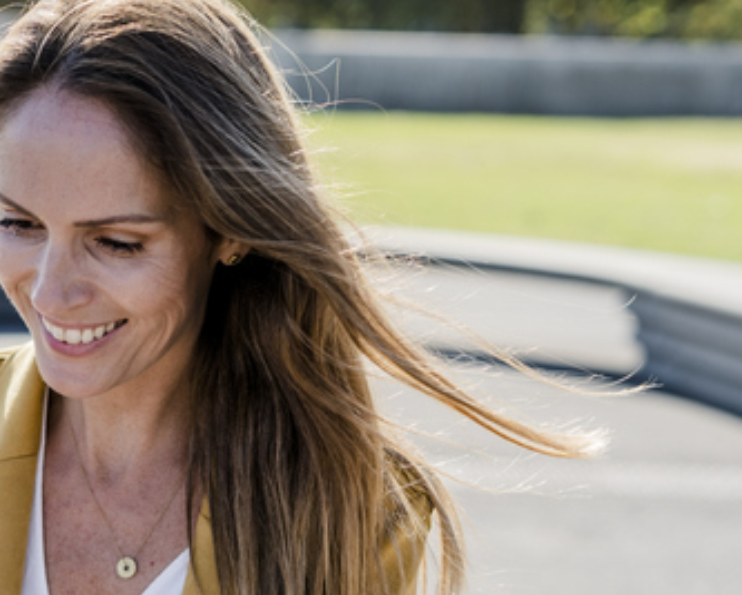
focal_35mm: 102
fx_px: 2242
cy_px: 496
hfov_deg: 18.5
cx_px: 82
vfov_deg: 15.0
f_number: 2.8
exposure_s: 1/1000
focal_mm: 50
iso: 100
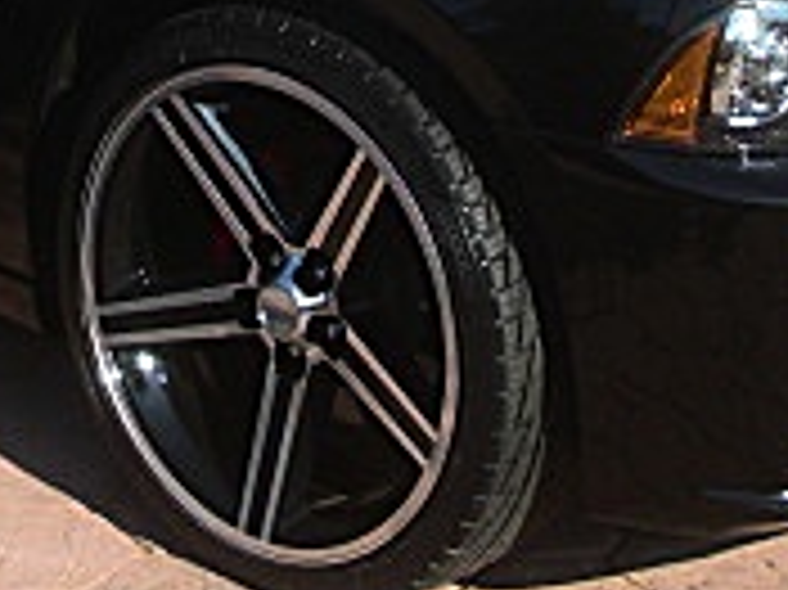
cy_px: -81
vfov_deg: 11.0
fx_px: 3003
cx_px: 131
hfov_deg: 14.8
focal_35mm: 132
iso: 50
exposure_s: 1/500
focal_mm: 6.3
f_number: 2.8
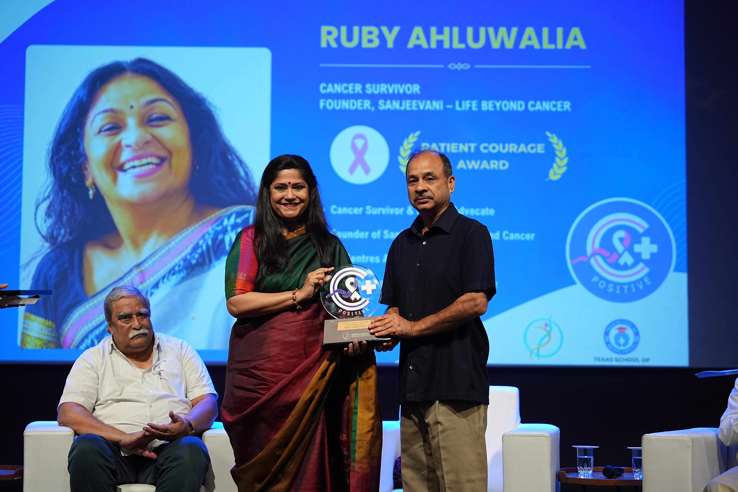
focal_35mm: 70
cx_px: 369
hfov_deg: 28.8
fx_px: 1435
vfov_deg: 19.5
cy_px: 246
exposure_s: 1/400
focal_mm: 70
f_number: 2.8
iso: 1600
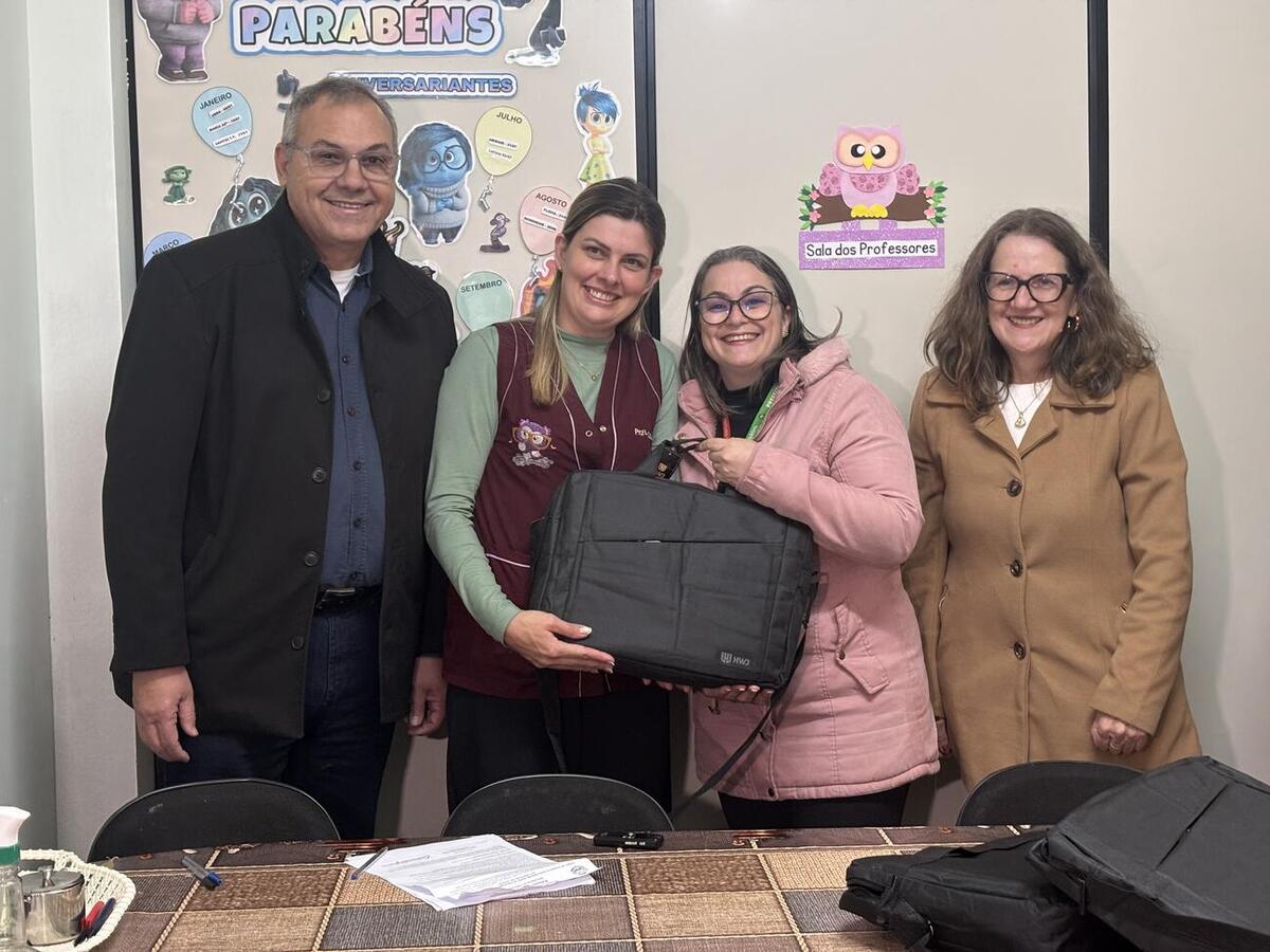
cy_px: 476
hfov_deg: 36.8
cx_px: 635
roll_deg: +0.9
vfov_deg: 28.0
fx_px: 1908
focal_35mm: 52
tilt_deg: -3.1
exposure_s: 1/40
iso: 160
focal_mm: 5.96
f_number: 1.6
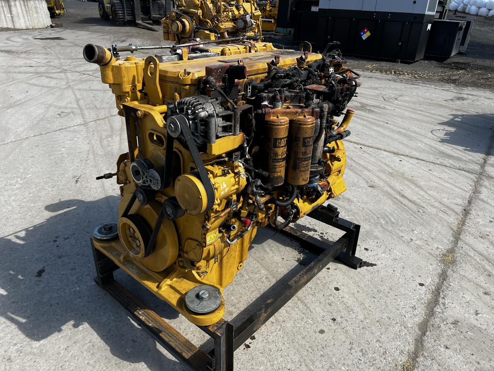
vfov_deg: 53.1
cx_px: 247
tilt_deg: -26.8
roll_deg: -0.4
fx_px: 371
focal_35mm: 26
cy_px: 186
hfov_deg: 67.3
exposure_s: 1/1838
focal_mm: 5.7
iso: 50
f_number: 1.5
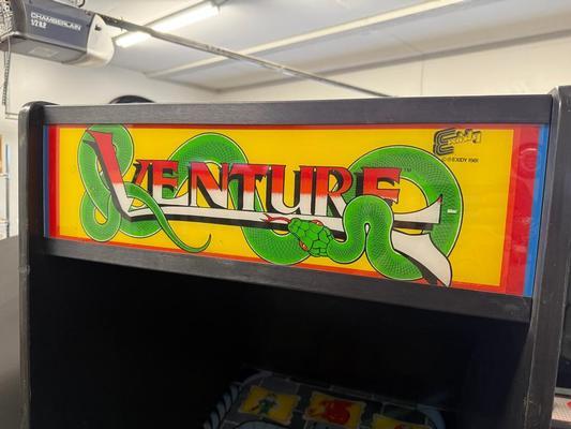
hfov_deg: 71.6
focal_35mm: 24
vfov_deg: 56.8
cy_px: 214
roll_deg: -2.5
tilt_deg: -4.5
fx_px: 396
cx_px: 286
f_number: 1.78
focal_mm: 6.76
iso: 250
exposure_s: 1/60
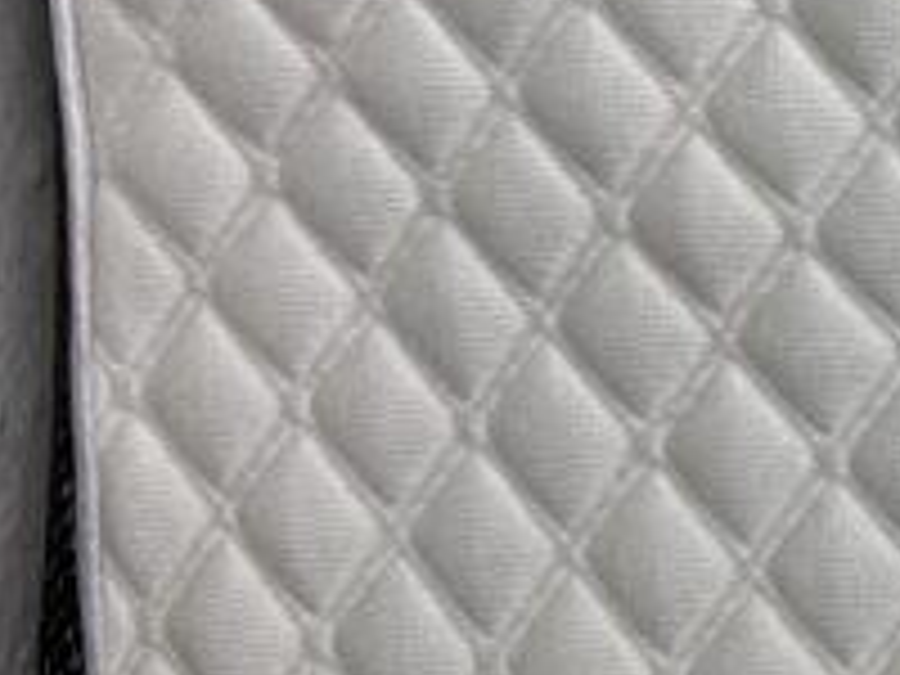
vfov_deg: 11.9
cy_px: -68
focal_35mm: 123
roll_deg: +1.1
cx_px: 1971
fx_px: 3198
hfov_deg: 13.1
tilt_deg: -28.4
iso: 64
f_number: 1.78
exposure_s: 1/198
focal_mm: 6.76
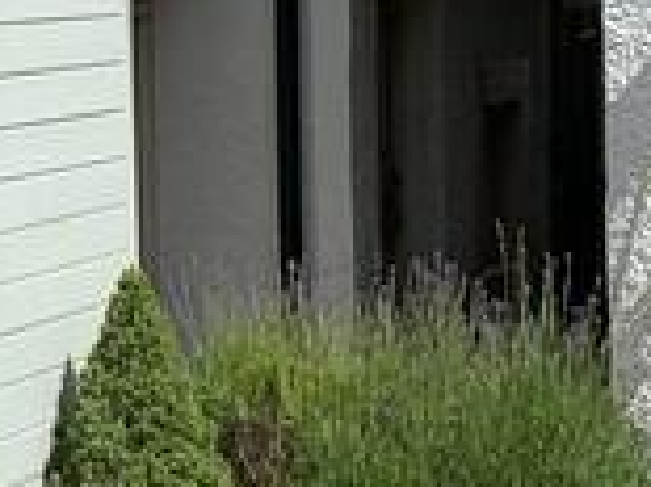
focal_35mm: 172
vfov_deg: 8.6
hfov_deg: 11.0
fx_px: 3232
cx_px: -344
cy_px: 218
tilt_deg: -2.3
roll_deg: +1.7
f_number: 1.8
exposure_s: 1/3289
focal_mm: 4.25
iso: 25
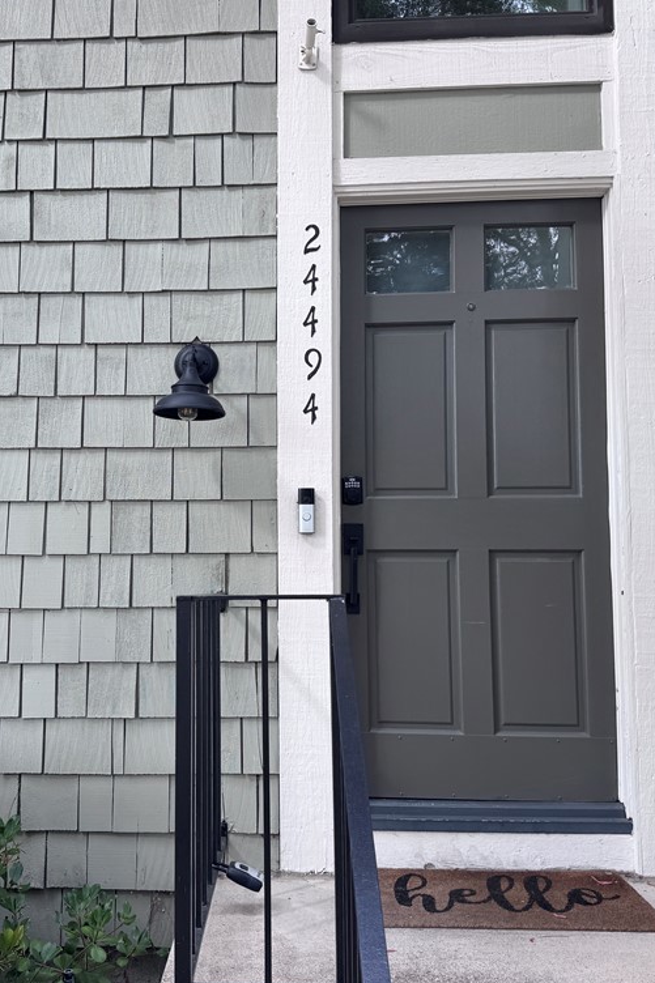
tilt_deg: +3.0
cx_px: 229
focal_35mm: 34
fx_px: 928
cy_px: 492
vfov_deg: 55.8
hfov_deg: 38.5
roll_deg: -0.5
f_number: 1.78
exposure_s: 1/433
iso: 80
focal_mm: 6.76
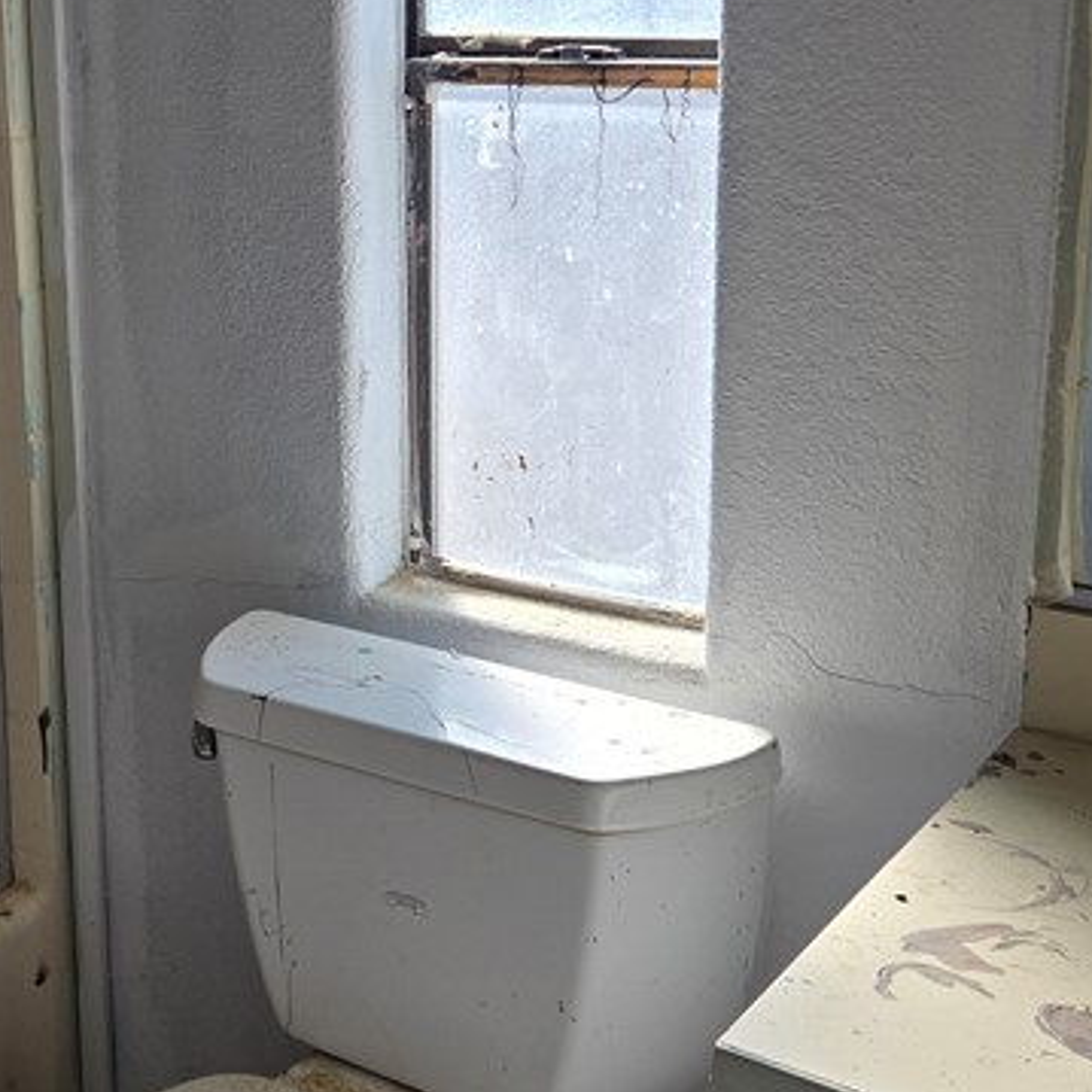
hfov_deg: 27.5
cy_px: 389
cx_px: -52
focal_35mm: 58
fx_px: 2070
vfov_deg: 29.4
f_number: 1.8
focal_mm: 5.4
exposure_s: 1/507
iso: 25
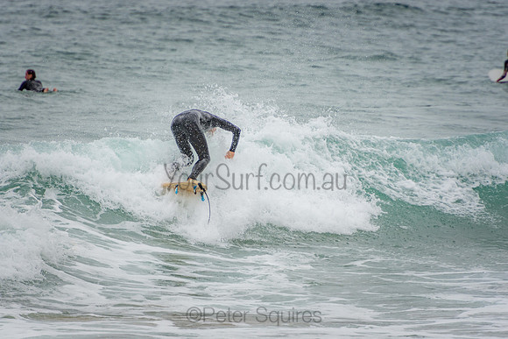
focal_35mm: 585
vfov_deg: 2.4
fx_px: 8257
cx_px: 254
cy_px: 170
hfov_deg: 3.5
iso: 220
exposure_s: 1/1600
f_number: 5.6
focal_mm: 390
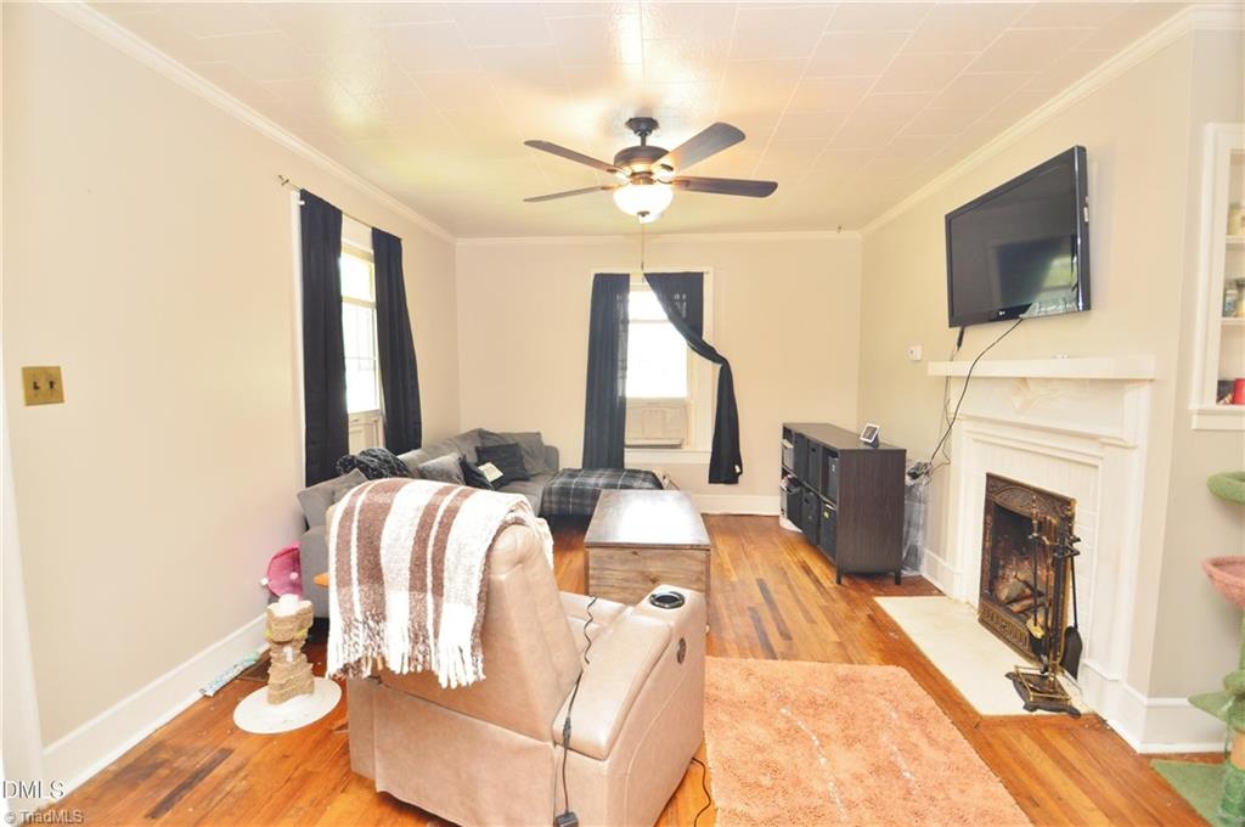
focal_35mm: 15
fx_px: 518
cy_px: 414
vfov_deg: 77.2
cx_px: 622
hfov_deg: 100.5
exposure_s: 1/30
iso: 400
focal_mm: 10
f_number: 4
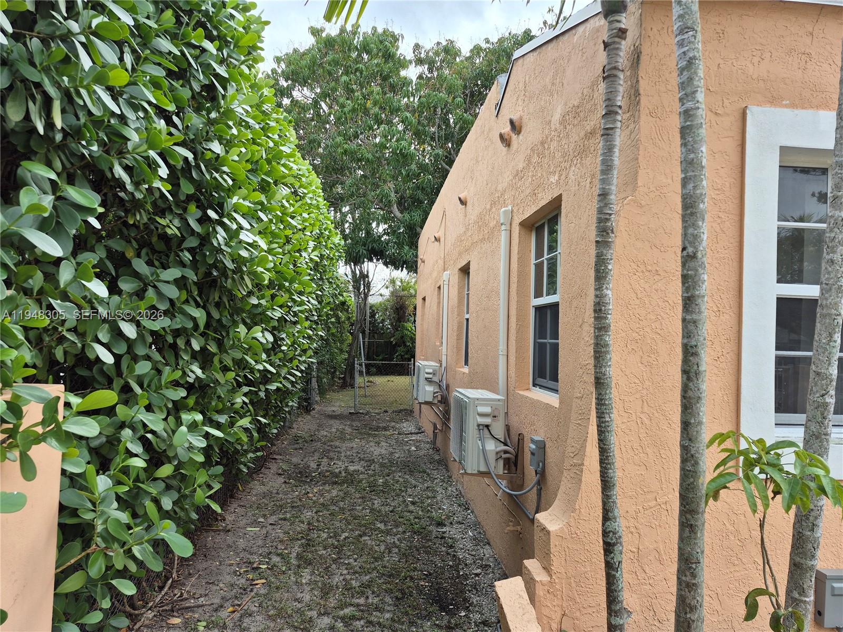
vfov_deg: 58.9
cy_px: 316
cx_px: 422
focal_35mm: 23
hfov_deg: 73.9
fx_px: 560
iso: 25
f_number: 1.8
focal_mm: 5.4
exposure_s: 1/530
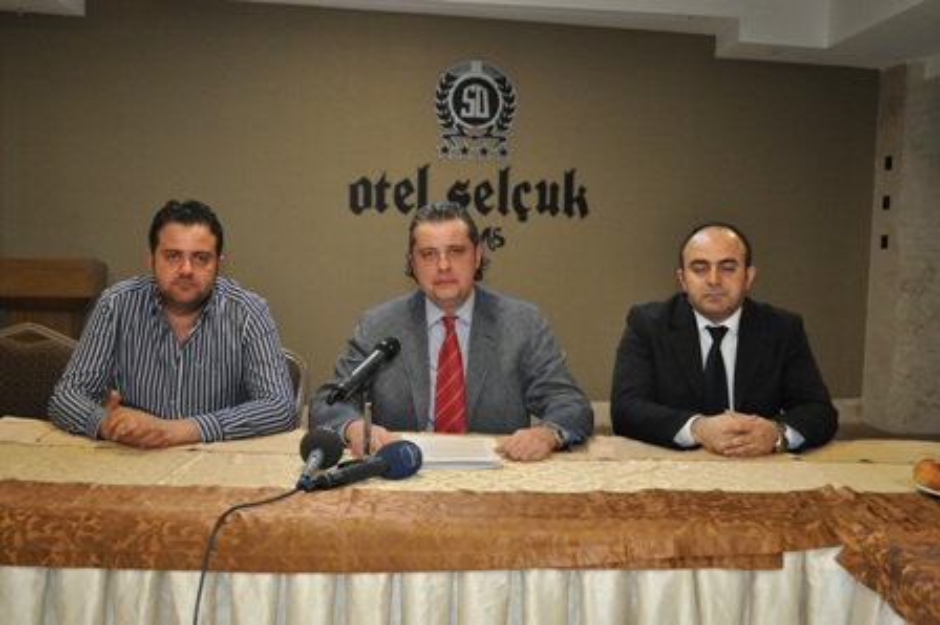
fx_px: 1018
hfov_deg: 49.6
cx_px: 470
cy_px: 312
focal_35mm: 39
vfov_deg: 34.2
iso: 800
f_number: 4.2
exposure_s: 1/60
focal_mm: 26
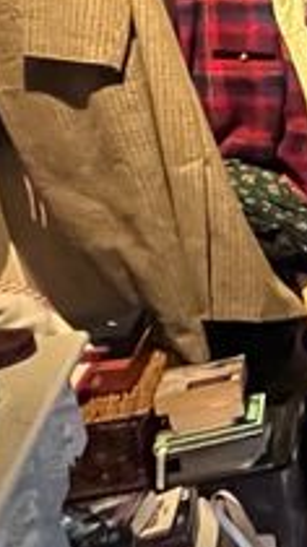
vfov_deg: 28.2
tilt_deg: -16.8
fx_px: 1086
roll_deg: +0.1
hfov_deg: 8.7
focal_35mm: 75
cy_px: 215
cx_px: 1166
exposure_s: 1/33
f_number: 1.8
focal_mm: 1.57
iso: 1000
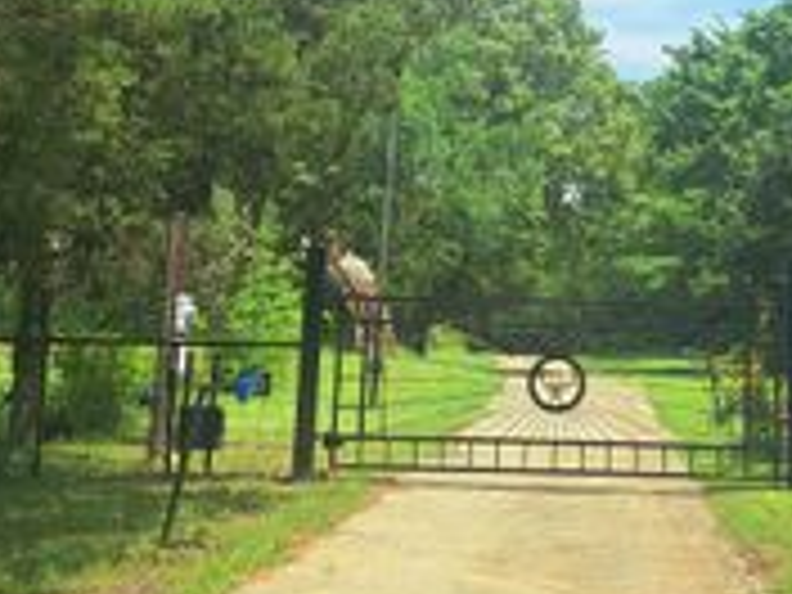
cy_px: 133
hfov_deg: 28.2
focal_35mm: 68
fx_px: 1556
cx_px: 590
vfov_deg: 21.4
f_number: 1.8
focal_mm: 5.23
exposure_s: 1/1070
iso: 50
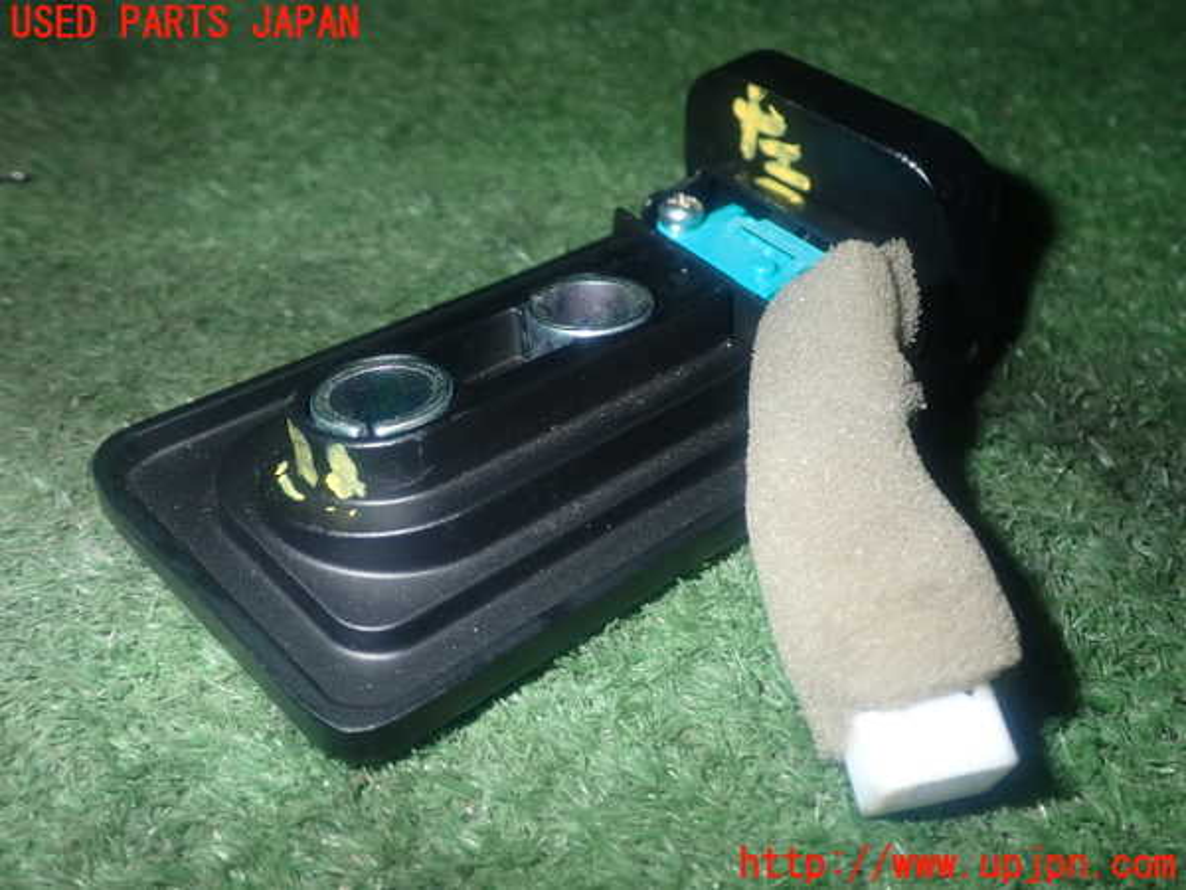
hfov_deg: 51.4
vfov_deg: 39.7
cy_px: 445
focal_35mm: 36
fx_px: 1233
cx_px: 593
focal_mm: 6.37
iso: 320
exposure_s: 1/40
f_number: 7.1
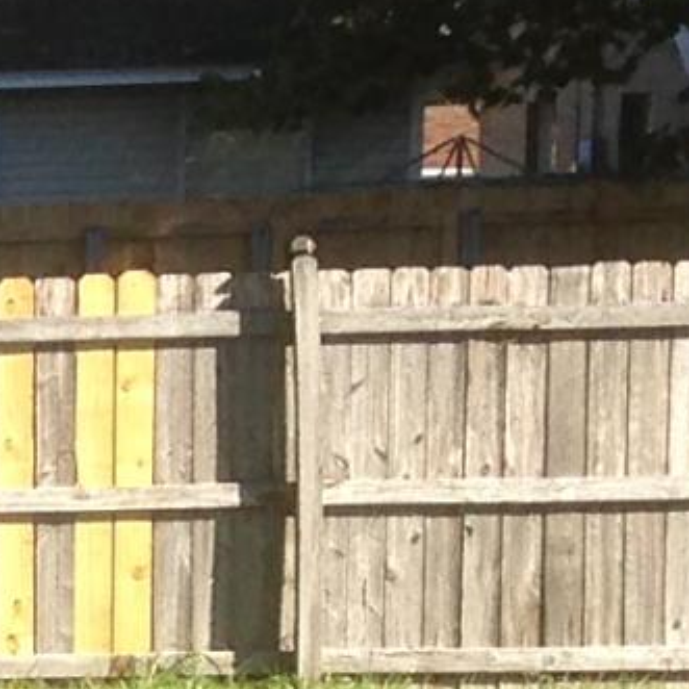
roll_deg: +1.6
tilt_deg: -9.1
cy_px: 1149
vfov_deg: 6.5
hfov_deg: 6.1
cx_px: -1455
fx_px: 5945
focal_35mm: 264
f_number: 2.4
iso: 50
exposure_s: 1/577
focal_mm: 4.12
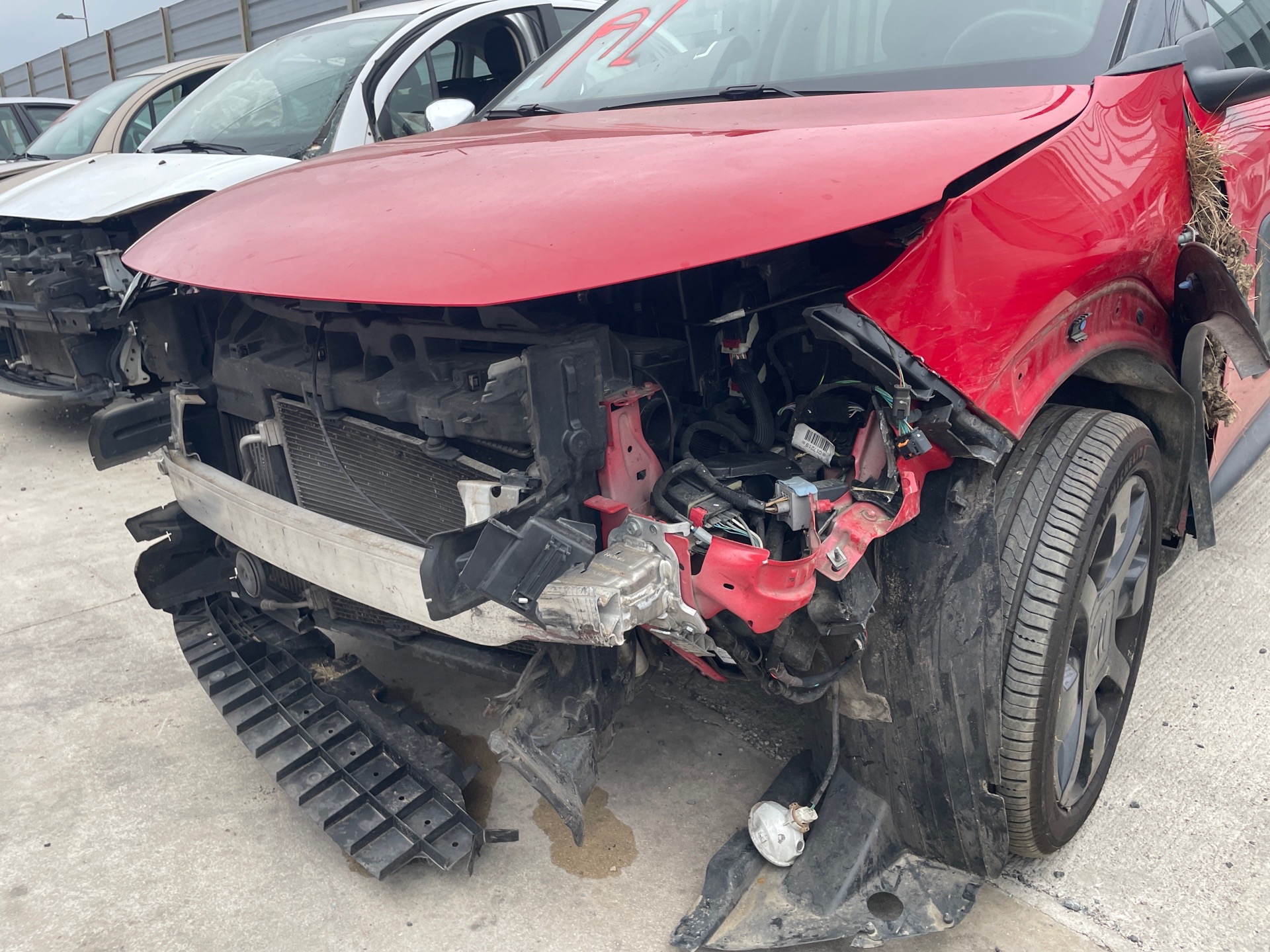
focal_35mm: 26
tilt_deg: -20.4
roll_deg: -0.3
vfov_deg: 53.1
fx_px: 954
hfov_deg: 67.3
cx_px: 635
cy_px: 476
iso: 64
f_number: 1.6
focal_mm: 4.2
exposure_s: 1/121
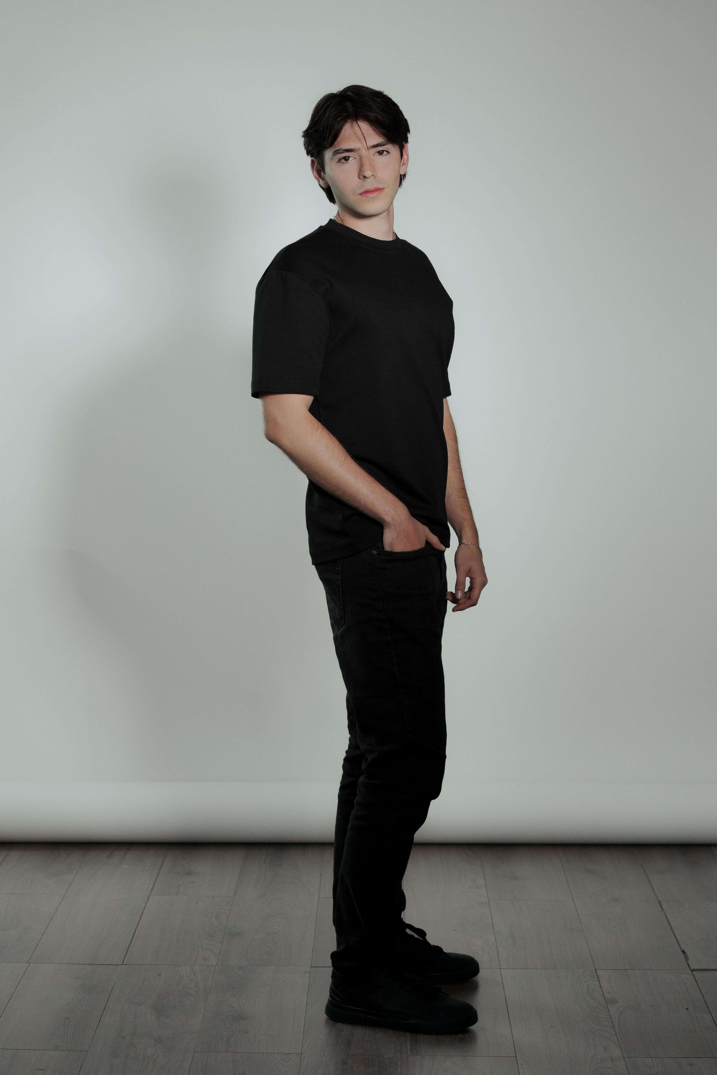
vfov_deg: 23.9
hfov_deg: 16.1
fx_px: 2539
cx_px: 358
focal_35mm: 85
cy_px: 538
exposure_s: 1/200
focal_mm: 85
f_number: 5
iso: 800
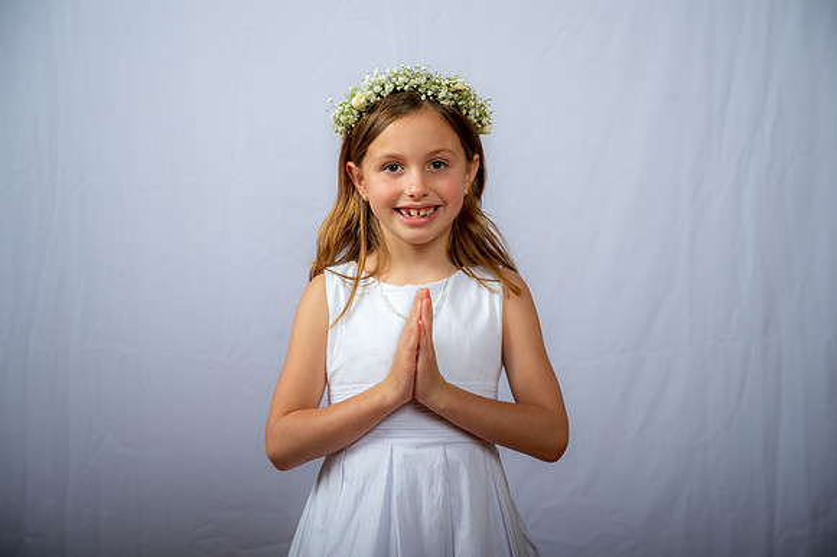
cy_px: 278
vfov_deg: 17.5
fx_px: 1812
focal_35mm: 78
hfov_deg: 26.0
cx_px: 418
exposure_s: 1/200
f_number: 6.3
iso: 250
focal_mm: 78
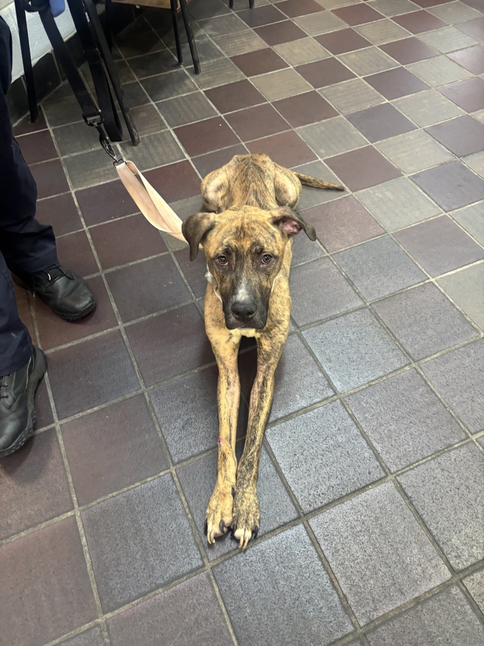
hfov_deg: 53.1
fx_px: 485
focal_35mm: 26
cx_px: 242
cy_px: 323
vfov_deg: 67.3
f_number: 1.6
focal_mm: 5.96
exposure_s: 1/60
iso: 200
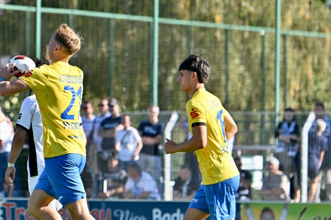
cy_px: 148
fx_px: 4376
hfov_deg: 4.3
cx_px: 62
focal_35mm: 476
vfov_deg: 2.9
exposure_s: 1/1600
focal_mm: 250
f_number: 5.6
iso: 400
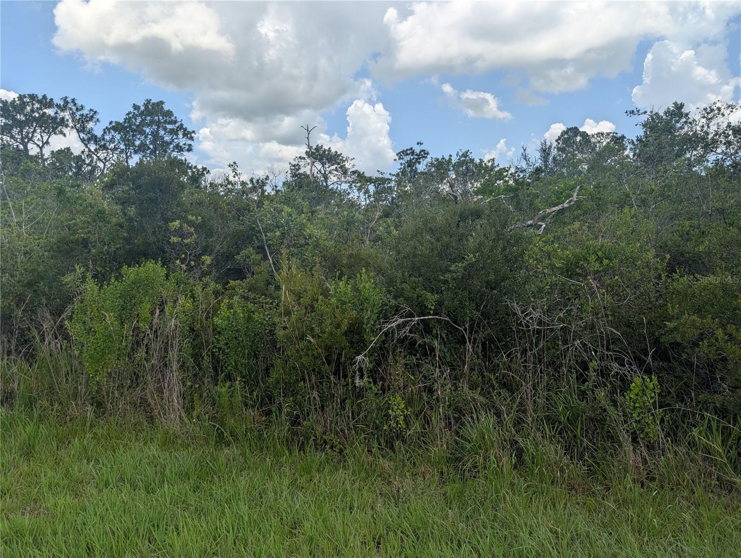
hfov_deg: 71.5
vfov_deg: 56.9
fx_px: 514
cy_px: 279
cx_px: 370
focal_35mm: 24
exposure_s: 1/945
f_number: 1.68
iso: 22
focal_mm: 6.9
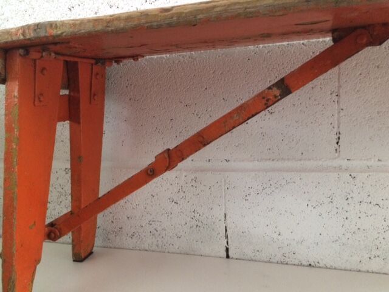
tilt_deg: -8.5
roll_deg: +3.7
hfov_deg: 61.7
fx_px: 326
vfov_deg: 48.2
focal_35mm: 29
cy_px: 146
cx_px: 194
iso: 320
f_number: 2.2
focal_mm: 4.15
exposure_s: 1/25
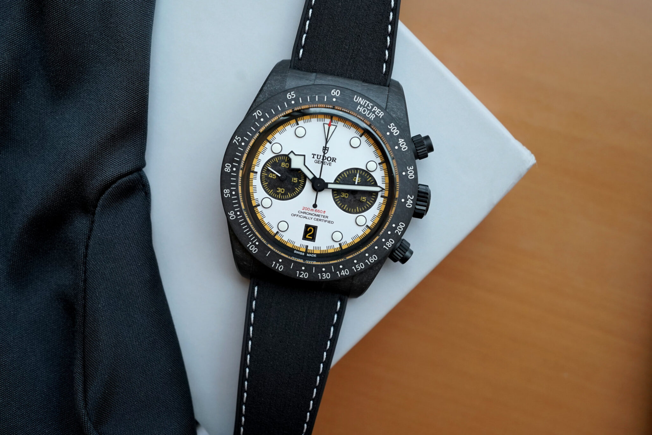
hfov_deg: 54.4
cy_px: 218
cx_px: 326
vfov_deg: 37.8
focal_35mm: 35
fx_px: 634
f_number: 5.6
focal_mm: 35
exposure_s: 1/250
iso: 1600
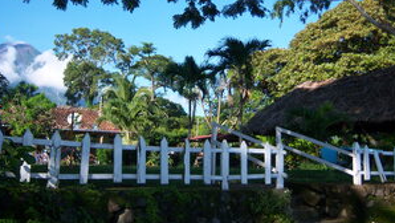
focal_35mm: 48
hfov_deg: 42.9
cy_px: 88
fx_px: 503
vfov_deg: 24.9
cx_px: 207
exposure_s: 1/800
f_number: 2.8
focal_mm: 7.5
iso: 80
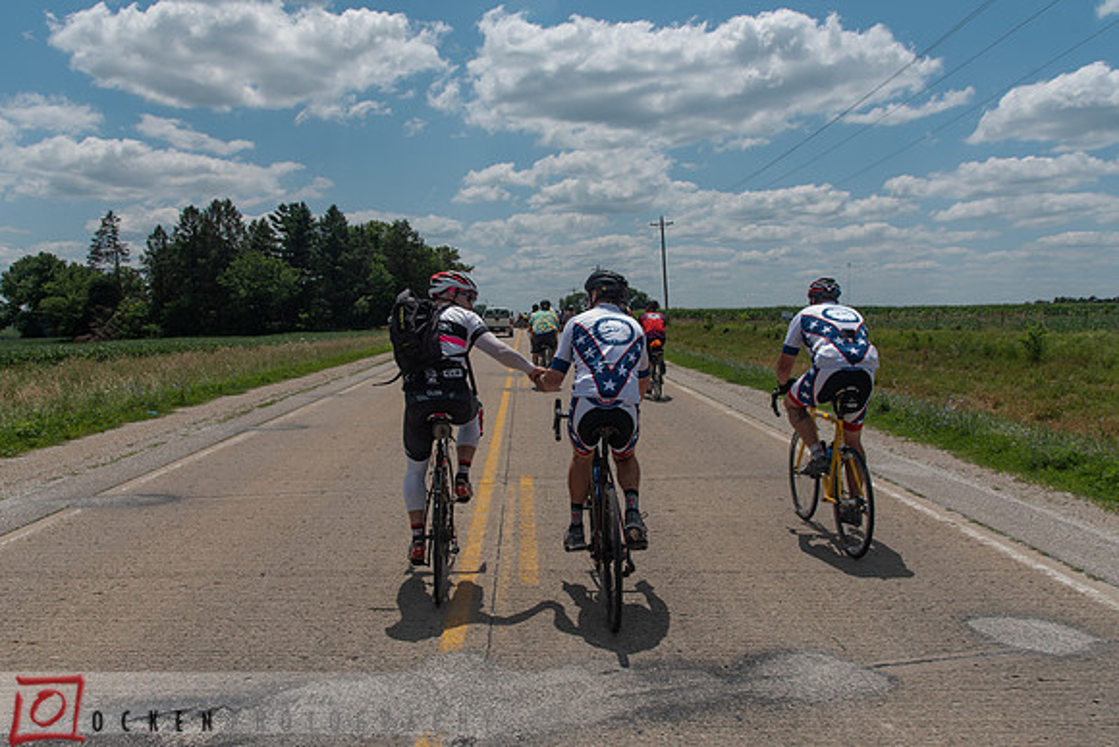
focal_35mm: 29
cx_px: 560
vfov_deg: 44.4
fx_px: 915
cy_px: 374
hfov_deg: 62.9
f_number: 6.3
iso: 200
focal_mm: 27
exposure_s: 1/640
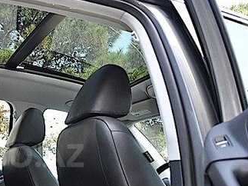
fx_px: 380
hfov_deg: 33.4
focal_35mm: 53
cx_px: 5
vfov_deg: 26.8
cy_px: 156
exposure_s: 1/200
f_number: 4
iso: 640
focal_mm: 18
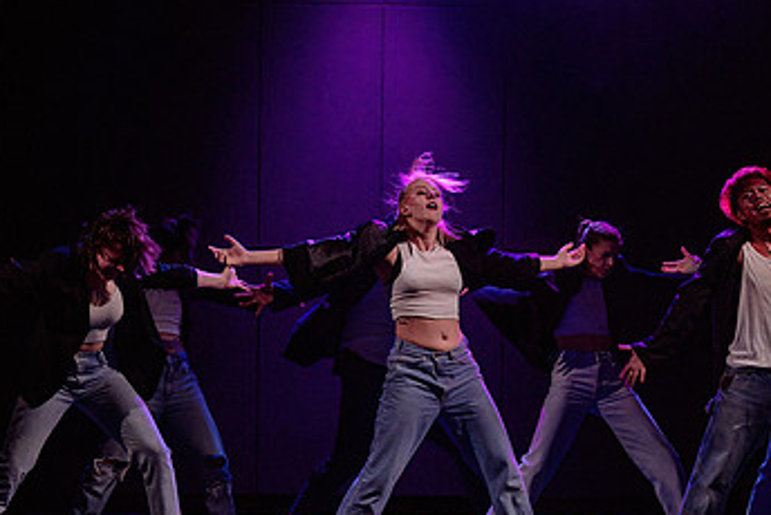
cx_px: 604
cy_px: 306
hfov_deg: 11.6
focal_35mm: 176
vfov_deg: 7.8
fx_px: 3772
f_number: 2.8
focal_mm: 85
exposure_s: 1/320
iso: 1600
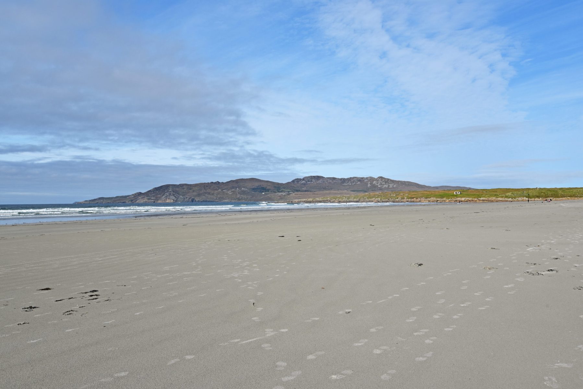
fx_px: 518
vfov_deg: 41.1
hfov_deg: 58.7
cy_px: 194
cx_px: 292
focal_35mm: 32
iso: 200
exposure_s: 1/500
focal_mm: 32
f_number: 11
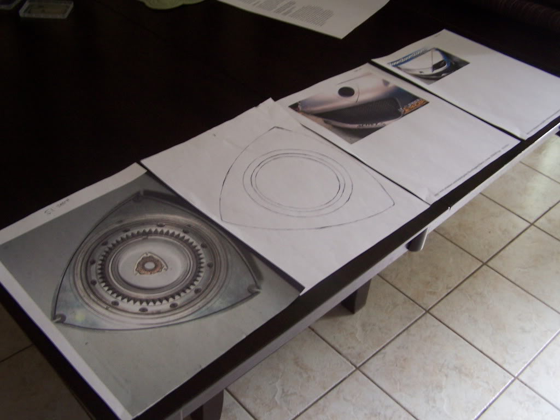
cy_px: 210
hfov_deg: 49.0
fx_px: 615
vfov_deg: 37.7
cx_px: 280
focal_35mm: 38
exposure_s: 1/8
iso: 140
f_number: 2.8
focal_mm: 6.3
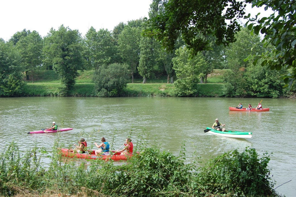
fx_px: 370
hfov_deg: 43.6
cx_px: 148
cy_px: 98
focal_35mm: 45
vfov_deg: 29.8
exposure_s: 1/200
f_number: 7.1
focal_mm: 30
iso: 200
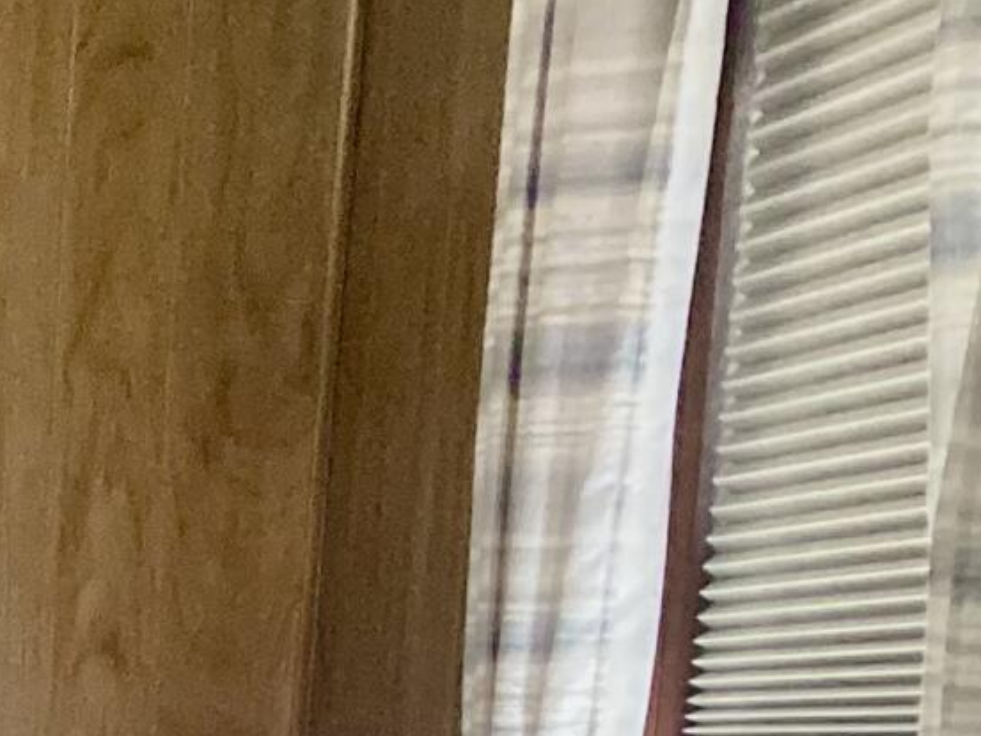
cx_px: -1550
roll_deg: +0.4
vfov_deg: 9.6
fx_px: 3997
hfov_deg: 11.1
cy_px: 1625
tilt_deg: -10.9
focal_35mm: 141
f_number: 1.8
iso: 500
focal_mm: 4.25
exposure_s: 1/40
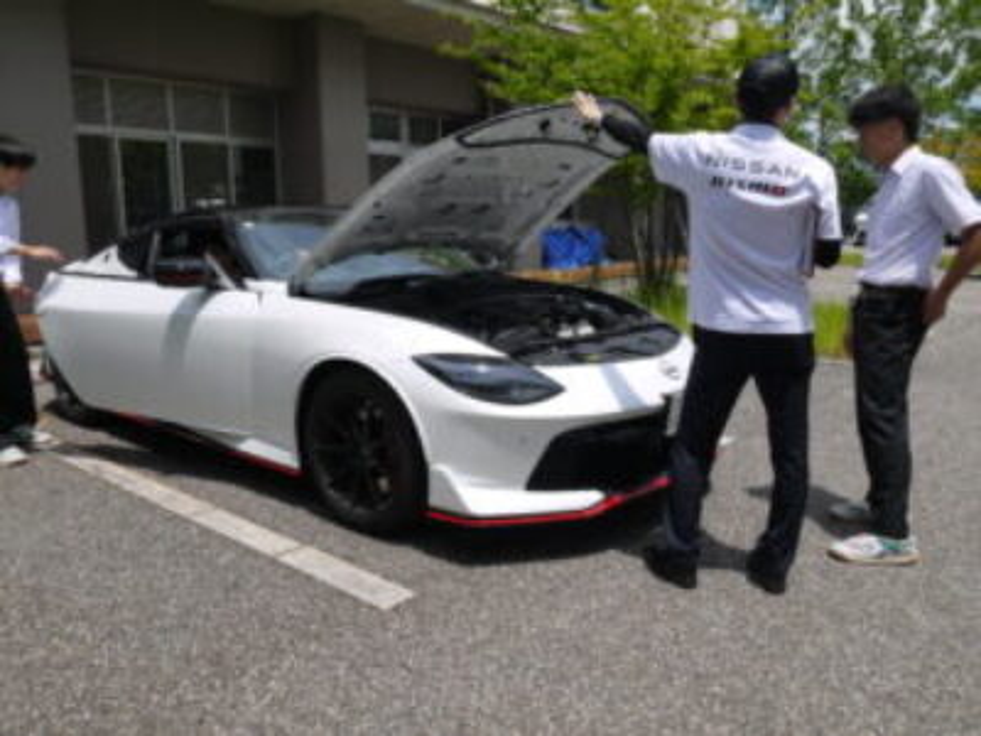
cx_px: 490
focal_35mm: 30
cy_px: 368
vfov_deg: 46.8
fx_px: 850
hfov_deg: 60.0
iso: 160
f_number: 9
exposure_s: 1/500
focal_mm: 15
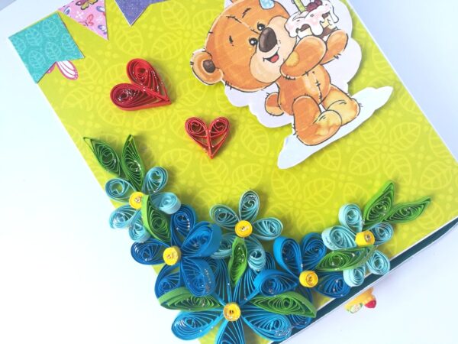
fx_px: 344
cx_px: 229
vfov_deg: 53.1
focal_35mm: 26
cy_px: 172
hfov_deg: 67.3
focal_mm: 3.83
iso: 50
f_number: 2.2
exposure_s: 1/215
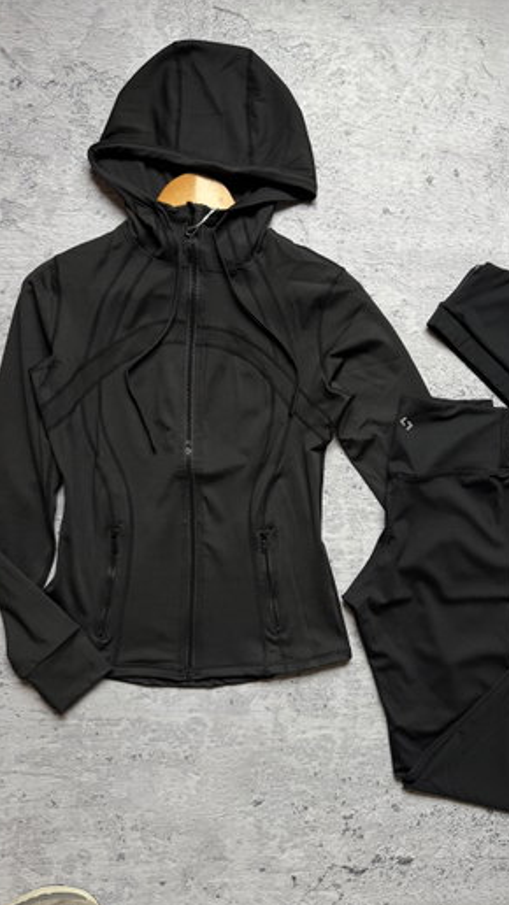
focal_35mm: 27
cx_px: 335
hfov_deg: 42.3
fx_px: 648
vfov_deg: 69.9
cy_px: 445
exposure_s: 1/60
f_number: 1.78
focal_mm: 6.76
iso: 200
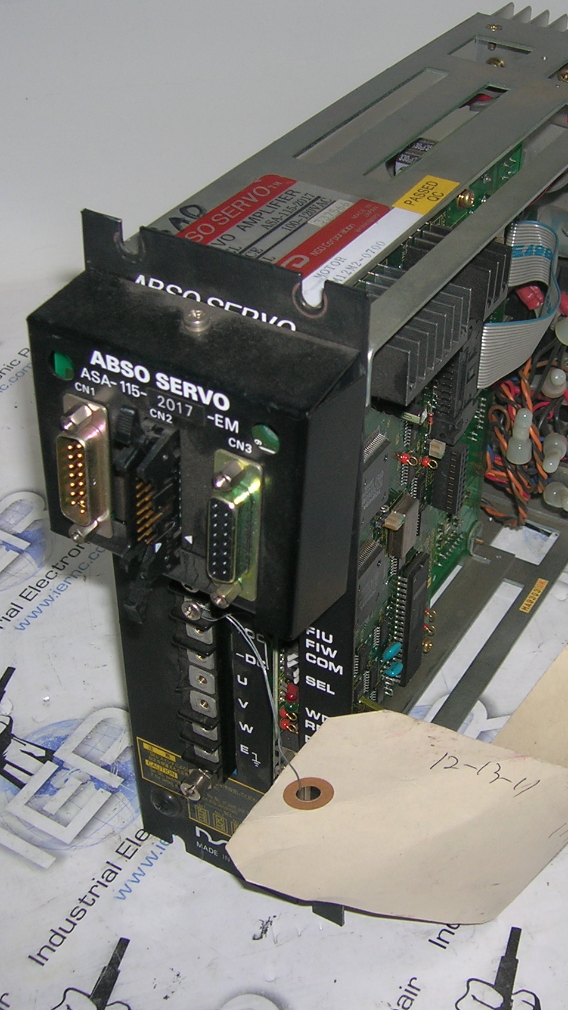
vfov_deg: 41.3
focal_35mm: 50
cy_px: 503
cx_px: 394
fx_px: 1339
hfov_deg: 23.8
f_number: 2.9
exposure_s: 1/60.1
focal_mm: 5.7
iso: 50
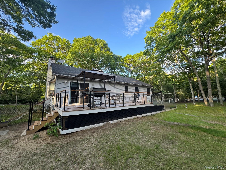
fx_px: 91
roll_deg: +2.1
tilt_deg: +8.8
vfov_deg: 85.7
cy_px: 85
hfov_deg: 102.1
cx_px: 113
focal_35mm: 14
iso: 50
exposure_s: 1/99
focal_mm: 2.22
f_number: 2.2
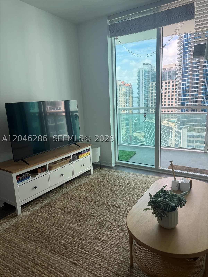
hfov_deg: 56.8
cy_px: 138
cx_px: 104
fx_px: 192
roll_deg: +2.6
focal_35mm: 24
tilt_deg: -11.7
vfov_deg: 71.6
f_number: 1.78
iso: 100
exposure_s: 1/1075
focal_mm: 6.76
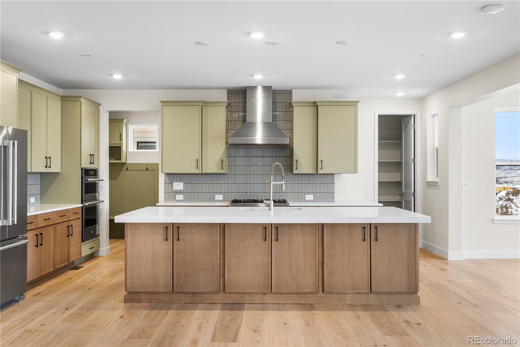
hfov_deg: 54.4
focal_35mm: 35
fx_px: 505
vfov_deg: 37.8
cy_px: 174
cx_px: 260
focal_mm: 35
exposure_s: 1/1.25
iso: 125
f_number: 8
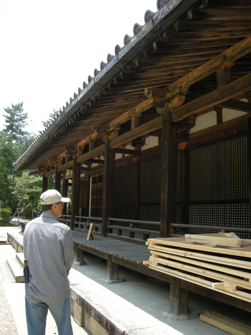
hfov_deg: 40.7
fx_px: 338
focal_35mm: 35
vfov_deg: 52.6
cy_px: 168
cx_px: 126
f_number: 2.8
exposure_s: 1/283
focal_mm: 5.7
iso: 50
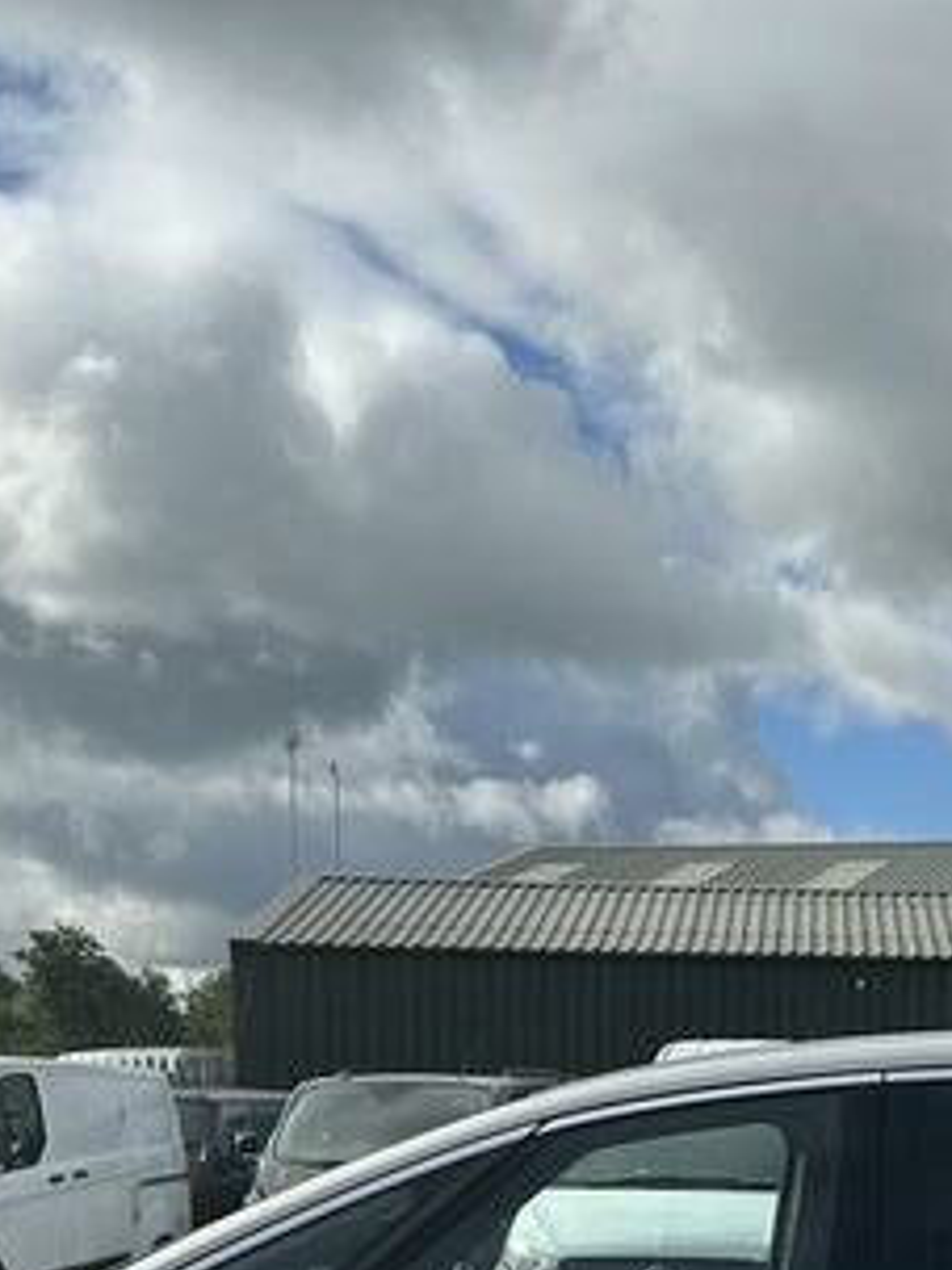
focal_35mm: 71
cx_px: 759
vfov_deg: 25.1
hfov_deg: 20.5
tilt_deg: -7.3
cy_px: 1463
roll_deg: -0.8
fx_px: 2605
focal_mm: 6.86
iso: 80
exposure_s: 1/6623
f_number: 1.78
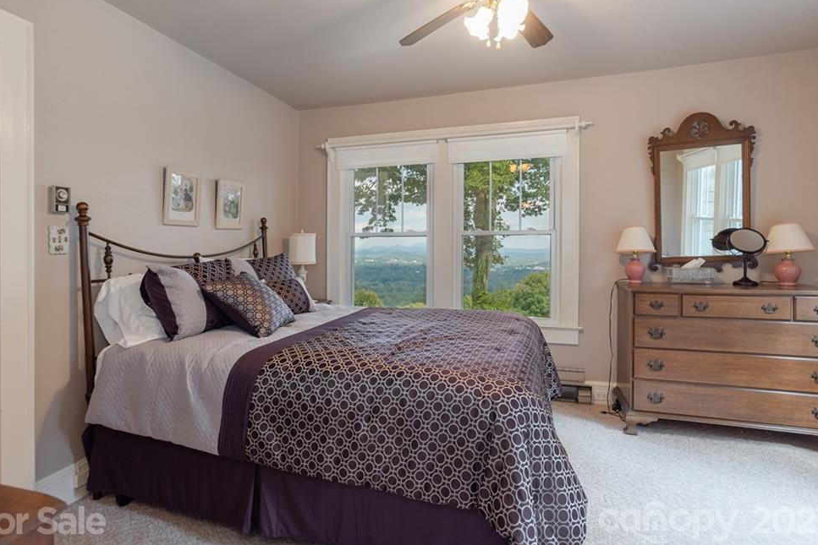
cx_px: 403
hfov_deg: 90.0
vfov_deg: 67.4
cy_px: 271
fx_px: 409
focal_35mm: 18
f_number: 7.1
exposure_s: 1/25
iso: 320
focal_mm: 17
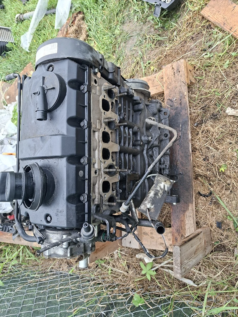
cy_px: 158
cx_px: 119
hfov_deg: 58.9
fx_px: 211
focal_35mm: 23
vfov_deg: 73.9
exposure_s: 1/286
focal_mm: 5.54
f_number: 1.8
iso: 50
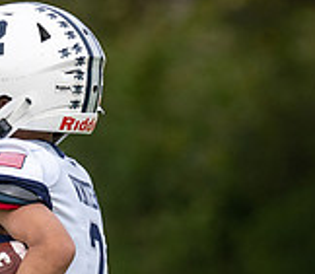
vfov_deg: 1.6
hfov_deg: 1.8
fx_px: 9912
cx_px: 56
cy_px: 355
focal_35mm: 1027
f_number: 3.5
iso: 200
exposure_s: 1/1250
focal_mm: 200
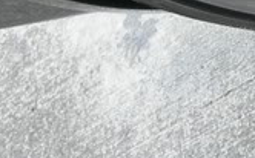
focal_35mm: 236
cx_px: 432
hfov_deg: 8.6
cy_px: -41
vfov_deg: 5.5
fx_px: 1637
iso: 64
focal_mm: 7.5
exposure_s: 1/40.8
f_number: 2.7
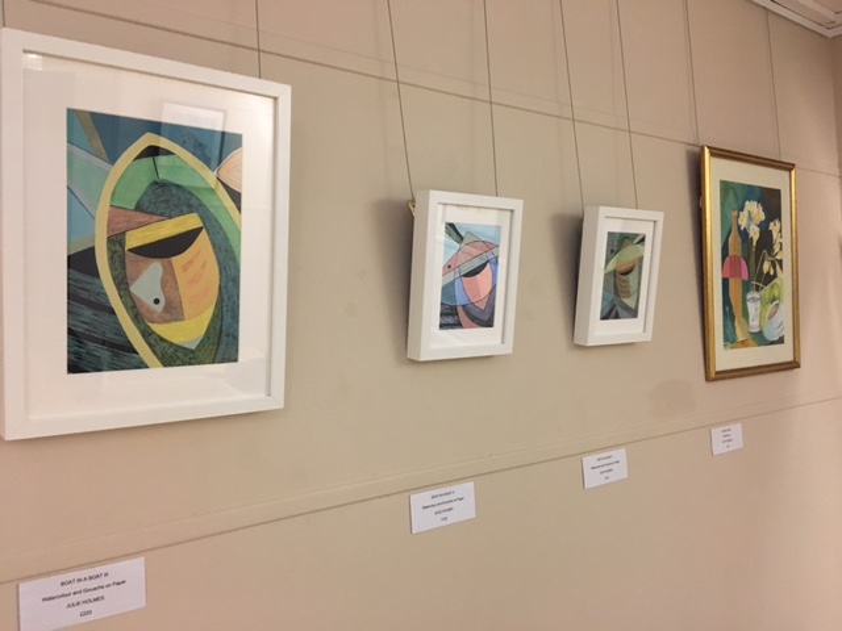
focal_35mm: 29
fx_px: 705
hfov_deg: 61.7
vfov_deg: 48.2
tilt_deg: +2.1
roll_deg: +3.3
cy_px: 316
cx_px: 421
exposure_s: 1/33
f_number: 2.2
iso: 200
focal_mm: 4.15
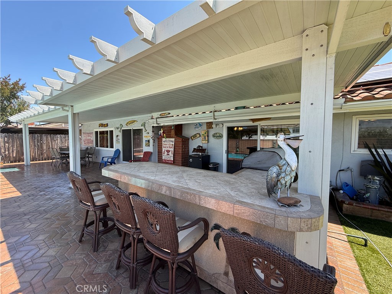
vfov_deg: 85.7
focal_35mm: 14
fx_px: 159
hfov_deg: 102.1
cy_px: 147
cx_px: 196
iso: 50
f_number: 2.2
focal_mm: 2.22
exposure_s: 1/321
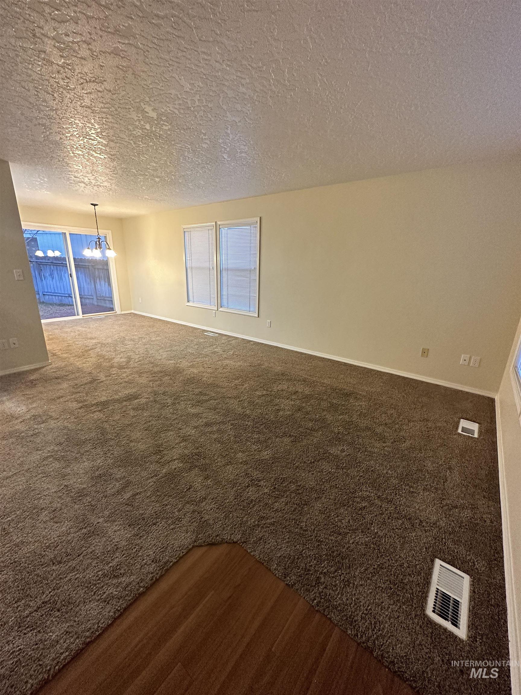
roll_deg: -0.6
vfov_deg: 102.1
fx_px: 281
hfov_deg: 85.7
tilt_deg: -16.7
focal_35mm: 14
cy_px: 348
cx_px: 260
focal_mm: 2.22
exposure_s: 1/60
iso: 320
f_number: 2.2
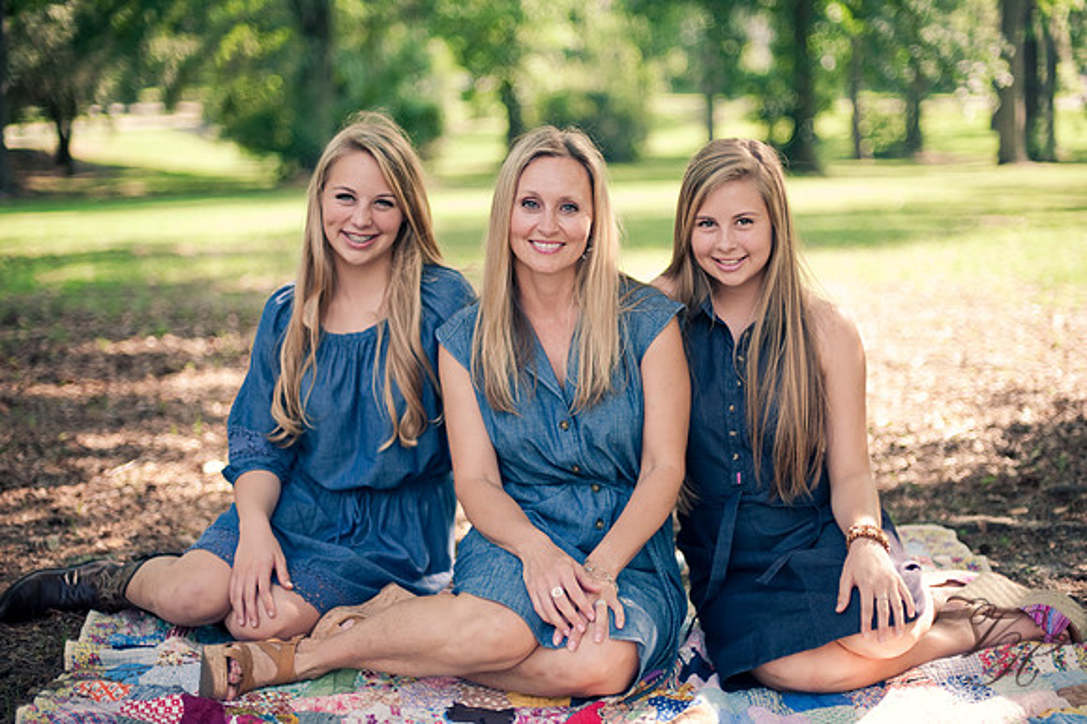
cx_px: 544
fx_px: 1509
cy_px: 362
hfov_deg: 39.6
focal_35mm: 50
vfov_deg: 27.0
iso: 200
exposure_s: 1/640
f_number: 1.8
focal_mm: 50
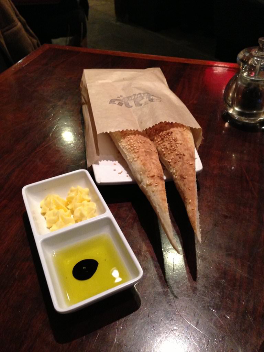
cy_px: 176
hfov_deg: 42.9
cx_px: 132
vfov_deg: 55.4
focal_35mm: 33
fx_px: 336
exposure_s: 1/15
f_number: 2.4
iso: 400
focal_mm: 4.13
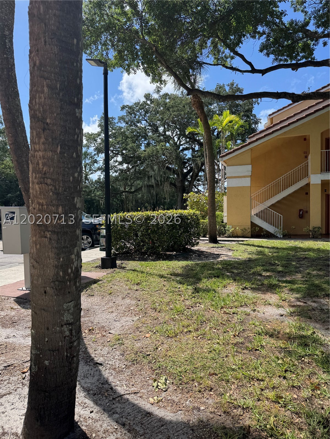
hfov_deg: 56.8
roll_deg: +1.9
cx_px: 165
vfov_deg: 71.6
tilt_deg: -2.8
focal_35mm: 24
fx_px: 305
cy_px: 220
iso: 80
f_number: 1.78
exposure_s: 1/2833
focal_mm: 6.76
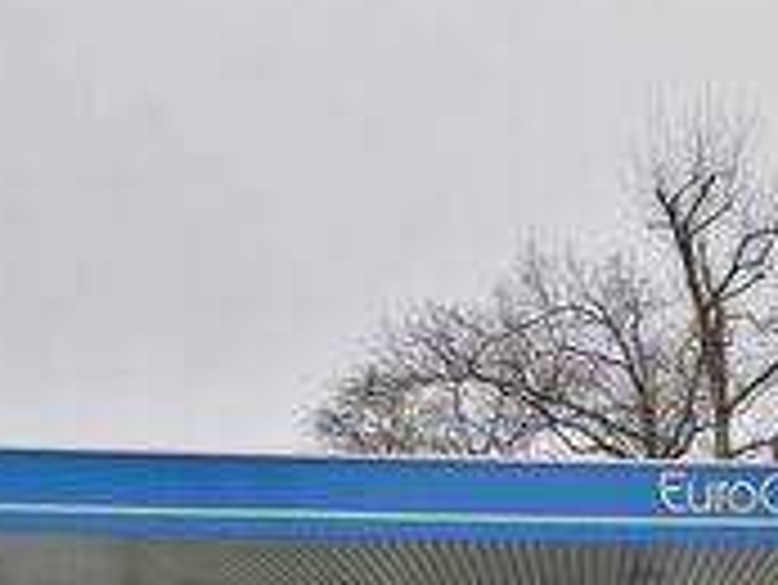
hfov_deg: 22.9
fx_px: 1889
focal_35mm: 84
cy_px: 850
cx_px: 634
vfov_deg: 16.2
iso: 50
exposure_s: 1/249
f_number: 1.8
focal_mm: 5.3
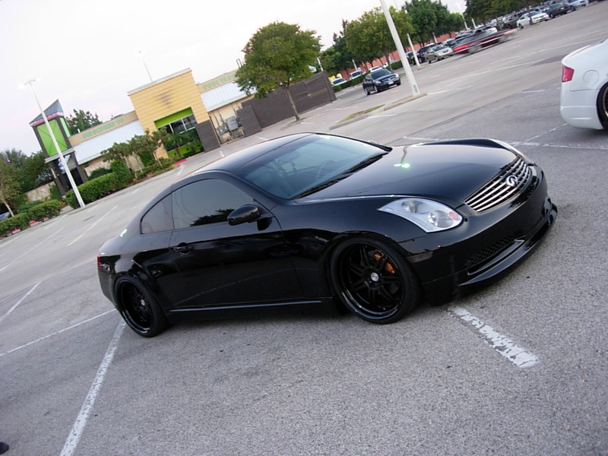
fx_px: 667
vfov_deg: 37.7
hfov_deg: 49.0
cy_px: 228
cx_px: 304
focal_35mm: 38
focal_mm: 7.8
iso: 64
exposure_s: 1/5.4
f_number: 2.8
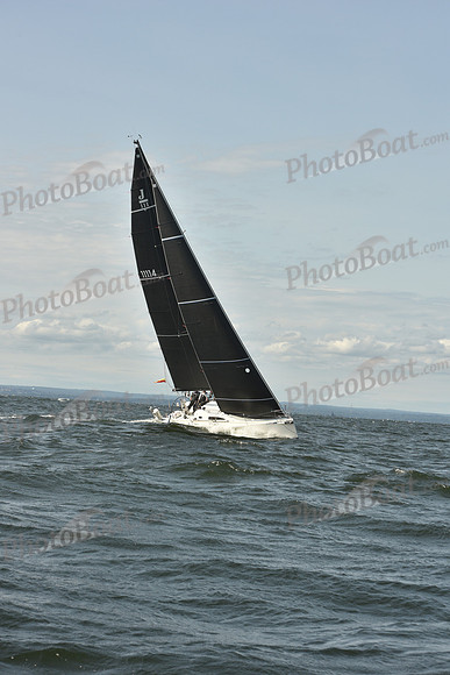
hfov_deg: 14.4
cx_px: 225
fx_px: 1780
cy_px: 338
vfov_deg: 21.5
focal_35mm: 95
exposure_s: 1/800
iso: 250
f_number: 9
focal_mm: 95
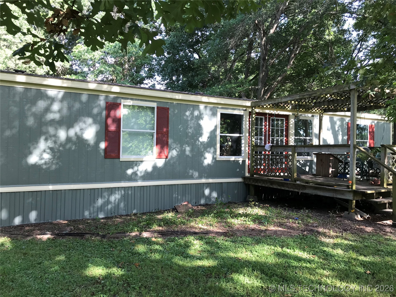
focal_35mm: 28
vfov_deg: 49.7
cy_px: 148
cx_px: 198
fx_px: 320
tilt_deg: +1.4
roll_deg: -1.0
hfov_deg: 63.4
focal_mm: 3.99
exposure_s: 1/106
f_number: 1.8
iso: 20
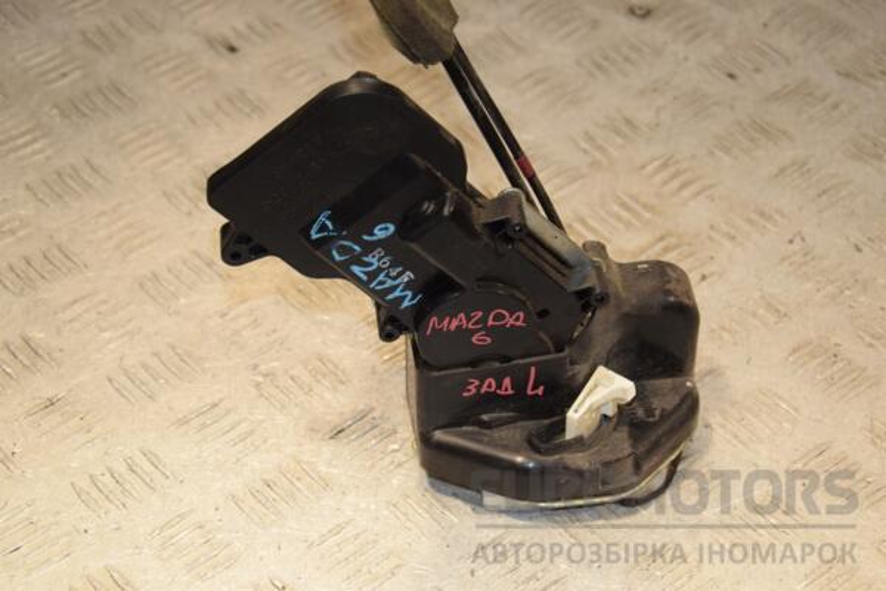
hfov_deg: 23.4
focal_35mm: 87
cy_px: 296
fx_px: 2141
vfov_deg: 15.7
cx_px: 443
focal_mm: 58
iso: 800
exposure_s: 1/200
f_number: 6.3
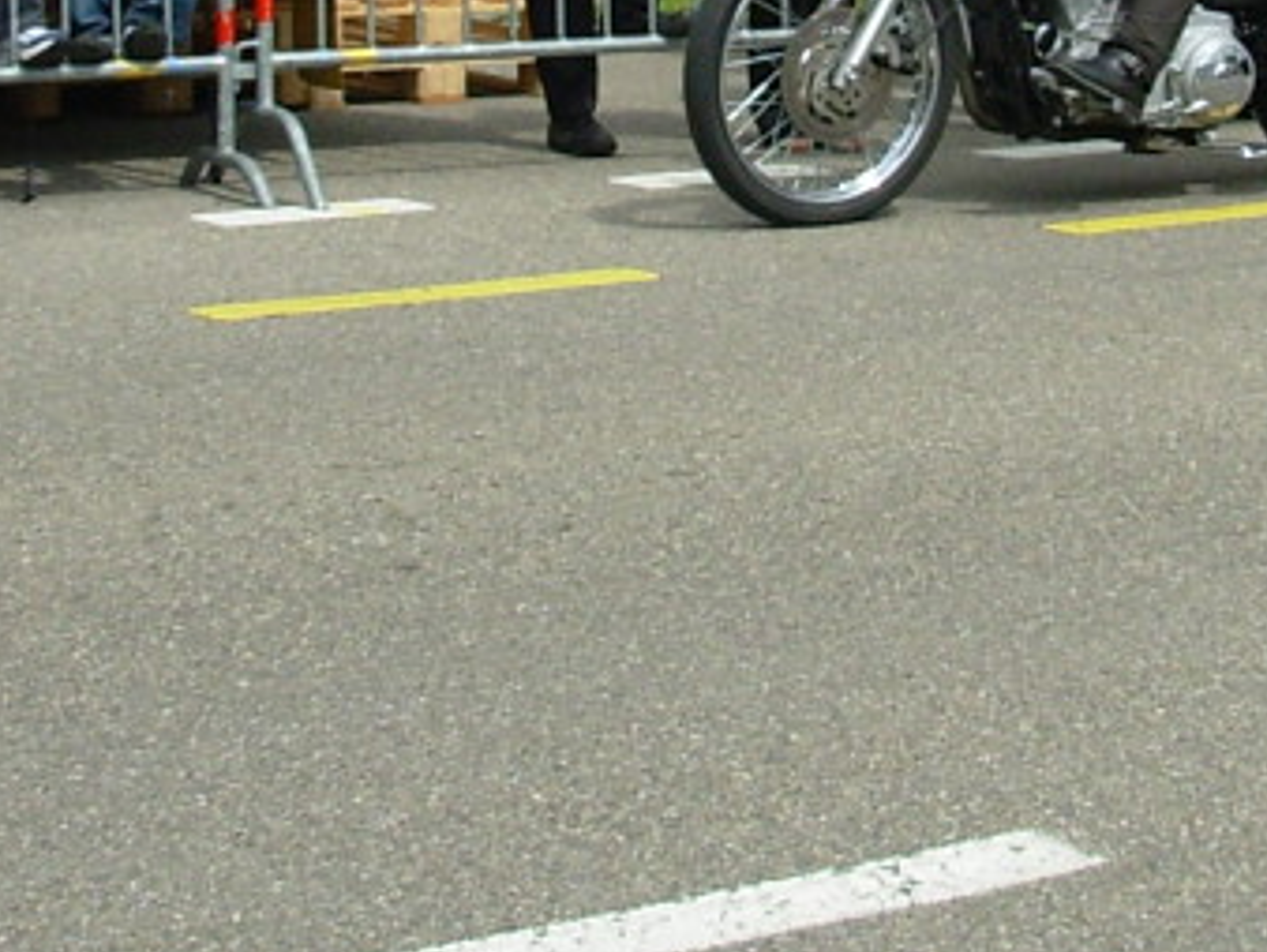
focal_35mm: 115
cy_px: -229
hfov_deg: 17.0
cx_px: 941
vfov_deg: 12.6
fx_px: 4212
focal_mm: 6.3
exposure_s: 1/861
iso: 50
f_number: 2.9
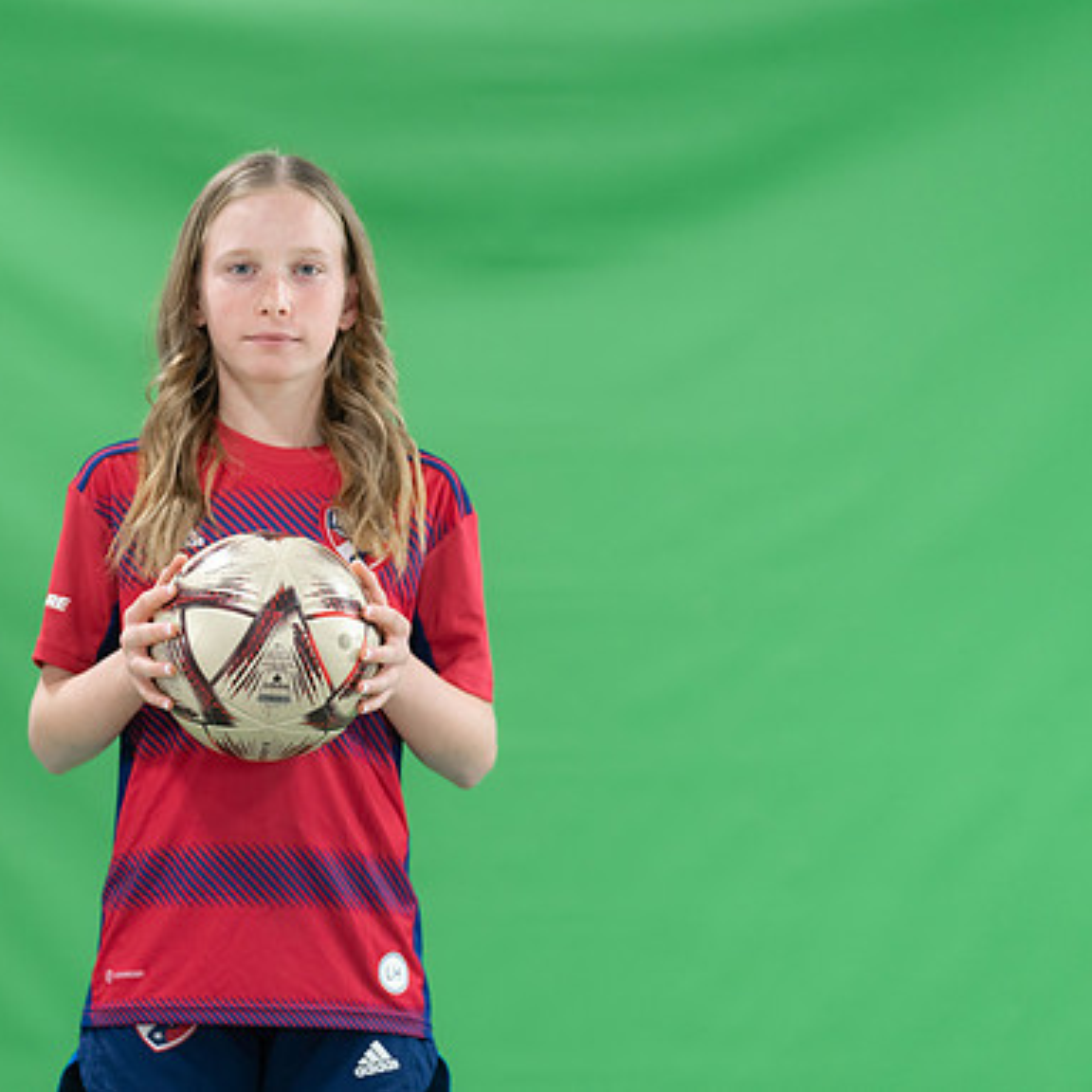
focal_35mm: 176
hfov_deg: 9.9
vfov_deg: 9.9
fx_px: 6282
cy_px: 545
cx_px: 282
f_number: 2.8
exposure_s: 1/250
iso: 1000
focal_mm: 137
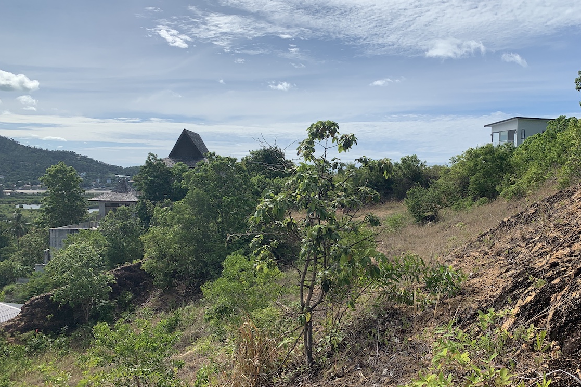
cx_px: 325
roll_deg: -1.7
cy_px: 208
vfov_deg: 42.3
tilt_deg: -5.2
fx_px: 500
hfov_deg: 60.1
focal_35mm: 31
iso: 25
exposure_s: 1/4902
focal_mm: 4.25
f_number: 1.8
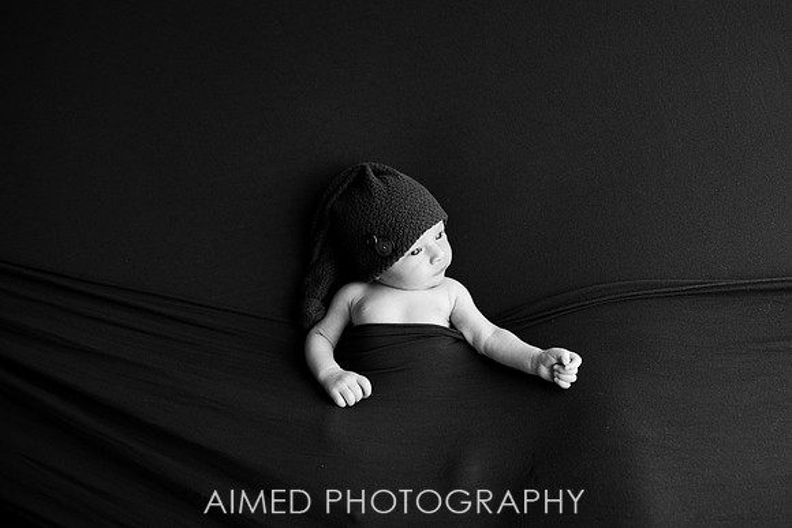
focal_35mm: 26
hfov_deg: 68.2
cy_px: 237
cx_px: 437
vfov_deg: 48.7
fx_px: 583
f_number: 3.5
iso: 320
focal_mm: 24
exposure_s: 1/160
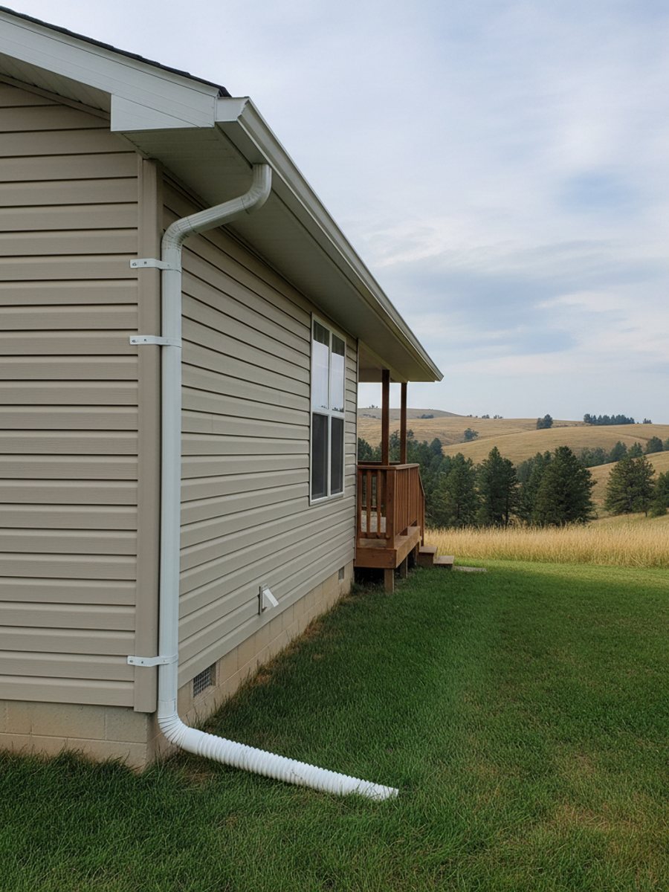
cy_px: 446
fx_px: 670
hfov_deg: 53.1
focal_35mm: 26
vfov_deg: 67.3
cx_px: 334
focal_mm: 5.7
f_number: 1.6
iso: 1009
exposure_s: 1/397
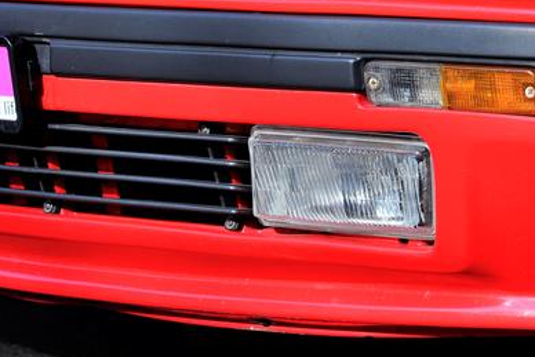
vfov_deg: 6.0
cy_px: -74
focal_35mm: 227
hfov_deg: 9.1
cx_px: 218
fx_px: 3375
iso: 100
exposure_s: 1/160
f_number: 7.1
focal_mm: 92
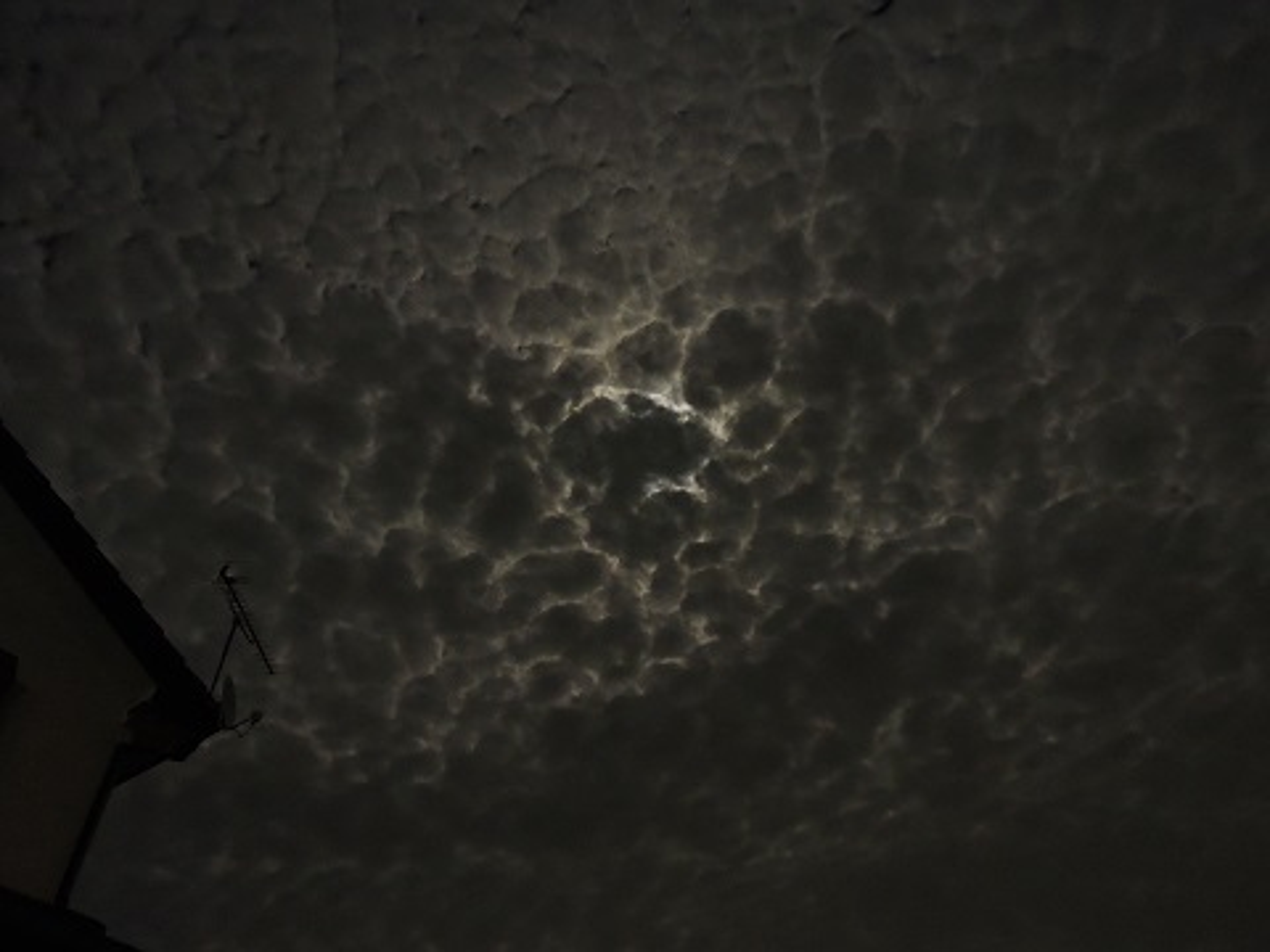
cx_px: 635
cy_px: 476
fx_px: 881
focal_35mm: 24
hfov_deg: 71.6
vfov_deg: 56.8
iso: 800
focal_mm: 4.3
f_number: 3.3
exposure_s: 1/1.3
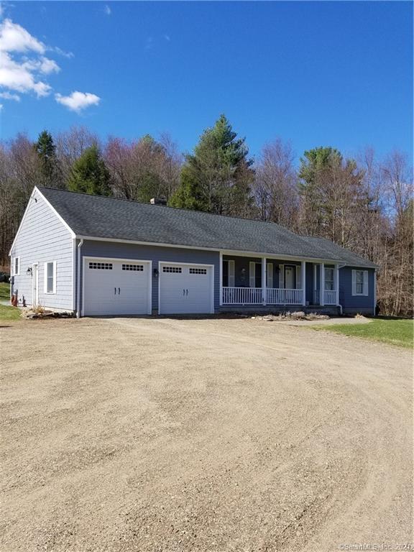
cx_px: 207
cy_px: 276
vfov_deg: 67.3
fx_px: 415
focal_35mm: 26
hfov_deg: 53.1
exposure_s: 1/2184
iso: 50
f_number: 1.7
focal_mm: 4.2
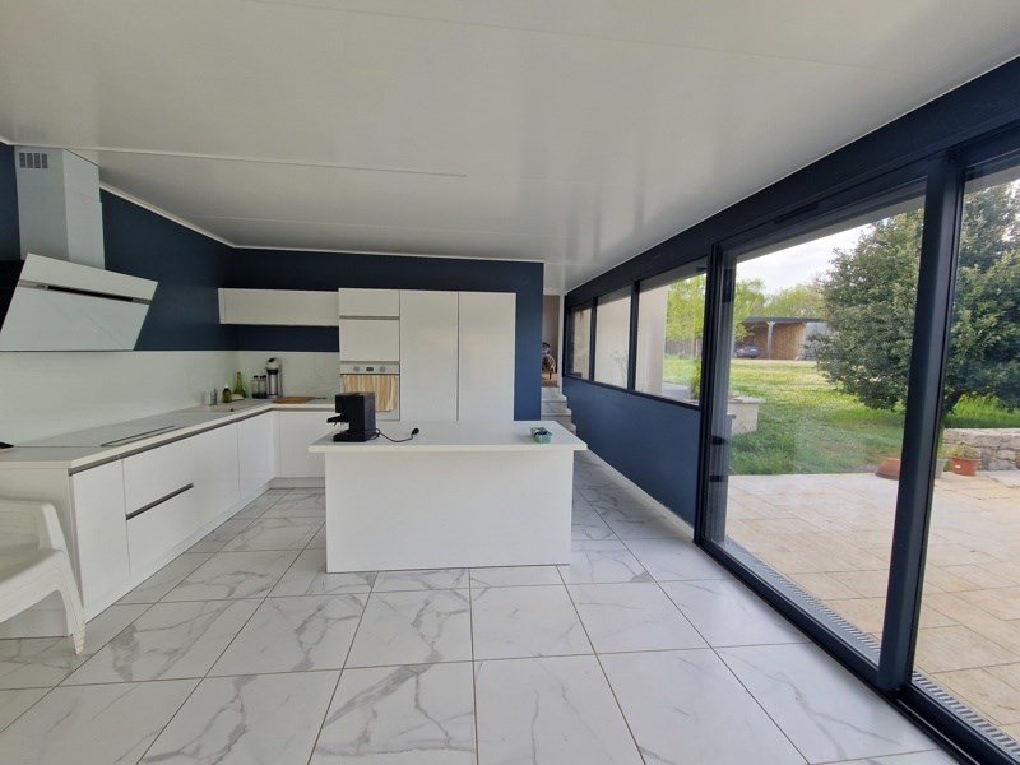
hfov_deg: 106.2
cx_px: 510
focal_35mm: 13
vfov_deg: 89.9
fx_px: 383
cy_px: 382
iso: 50
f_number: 2.2
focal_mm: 2.2
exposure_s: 1/184
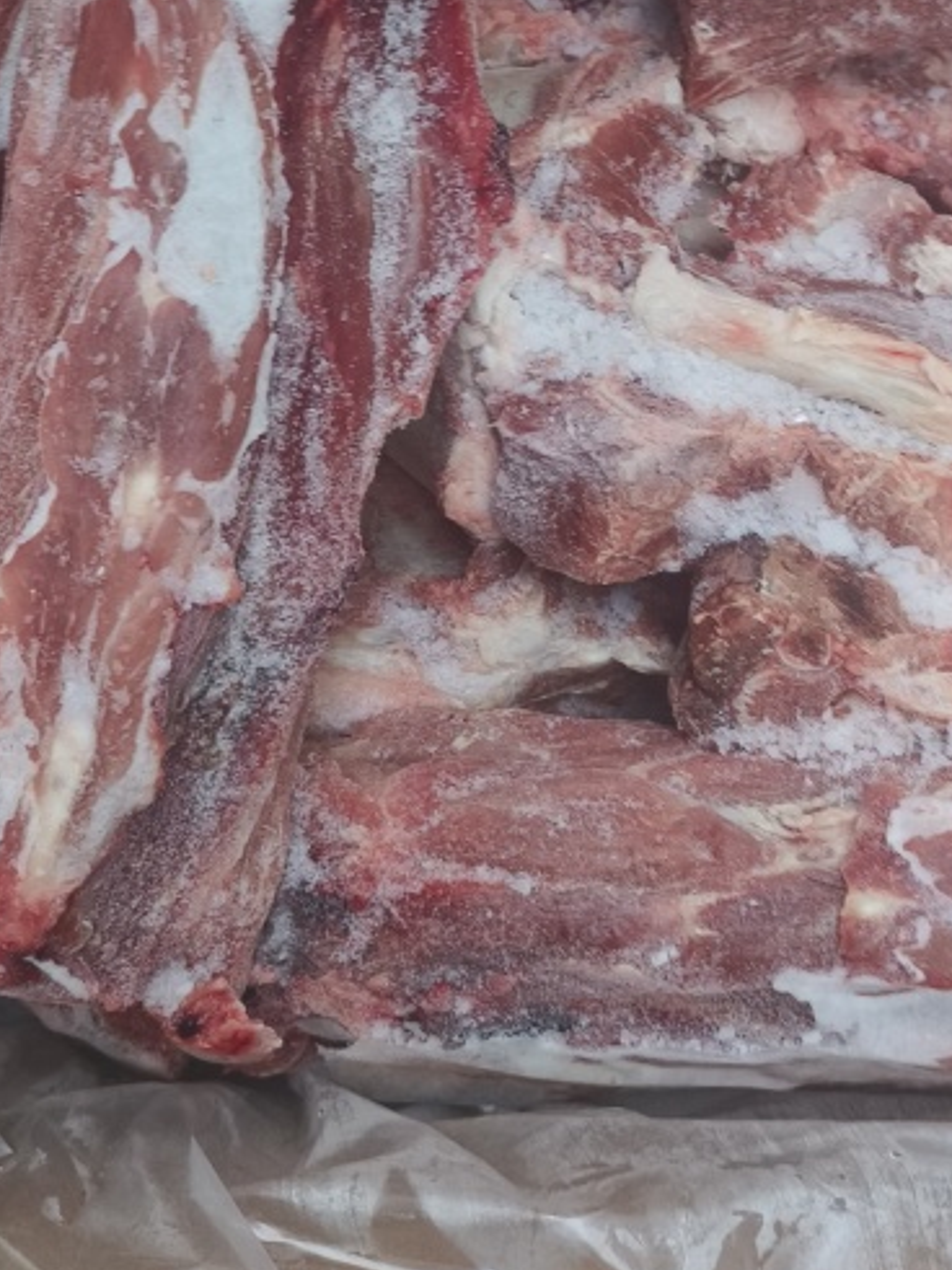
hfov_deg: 29.1
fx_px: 1834
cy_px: 392
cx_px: 504
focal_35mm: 50
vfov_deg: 37.6
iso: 2047
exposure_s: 1/33.3
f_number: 1.75
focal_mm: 5.5
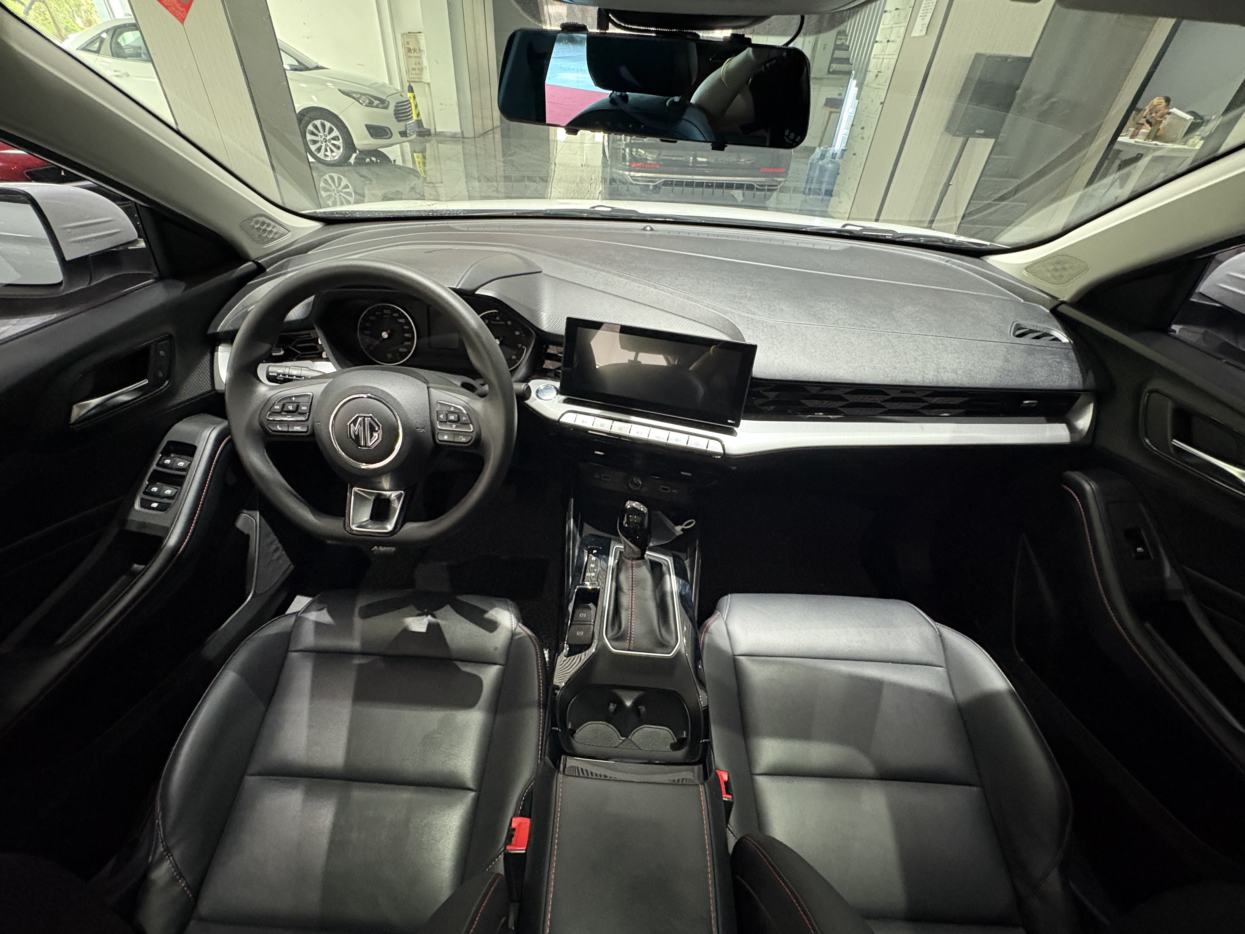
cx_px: 596
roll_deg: -2.2
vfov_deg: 81.7
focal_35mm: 15
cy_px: 487
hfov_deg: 98.1
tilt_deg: -39.6
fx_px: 539
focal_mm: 2.22
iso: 800
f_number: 2.2
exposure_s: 1/33
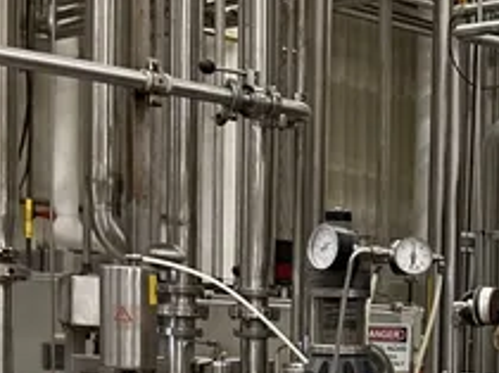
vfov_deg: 15.4
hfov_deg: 17.6
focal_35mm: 93
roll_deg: -1.8
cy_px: 431
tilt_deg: -4.3
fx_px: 1339
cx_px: 863
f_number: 1.6
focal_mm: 5.1
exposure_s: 1/60
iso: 125
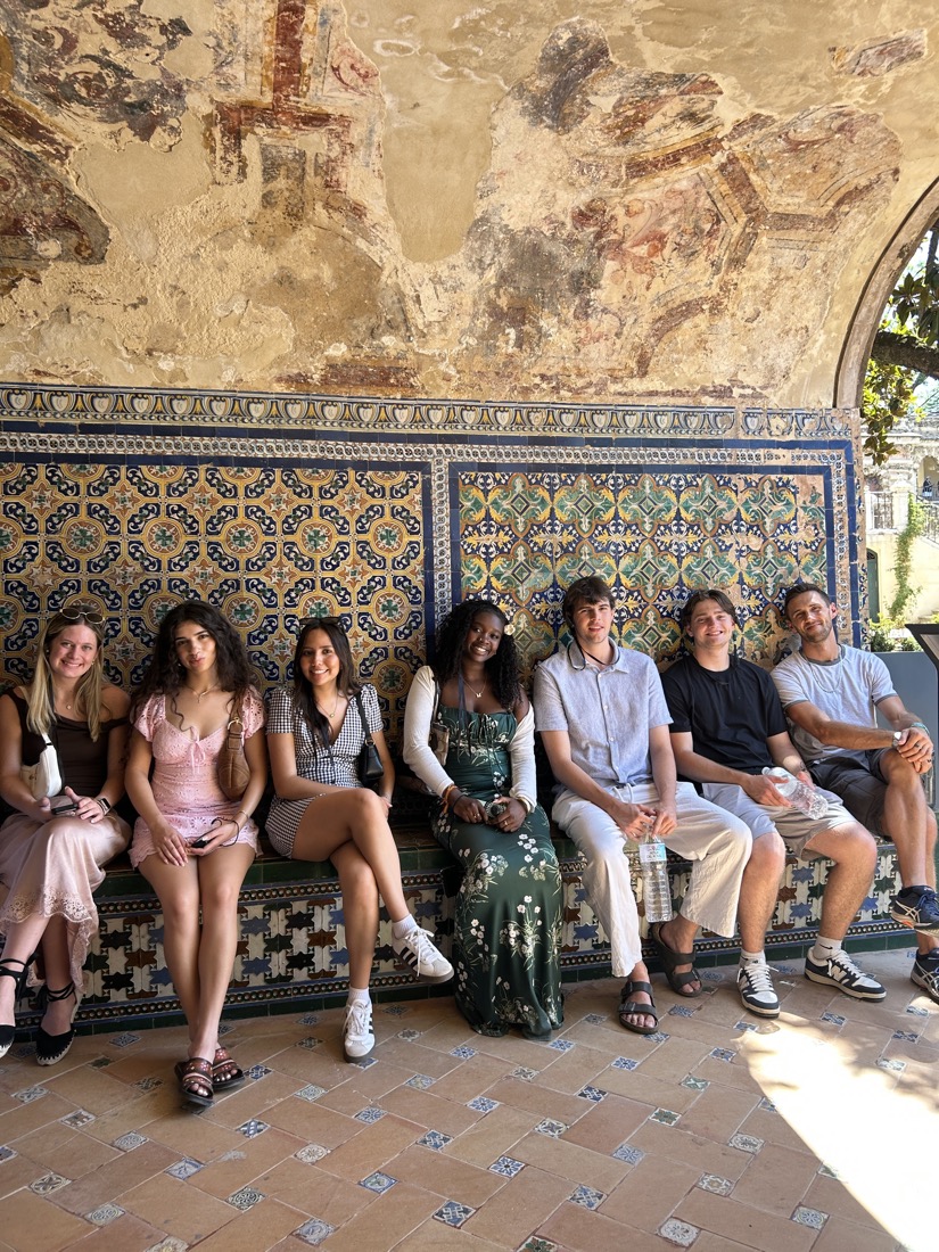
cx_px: 470
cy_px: 626
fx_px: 940
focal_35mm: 26
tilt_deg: +2.2
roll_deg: +0.8
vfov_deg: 67.3
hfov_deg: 53.1
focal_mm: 5.7
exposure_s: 1/167
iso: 40
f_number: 1.5
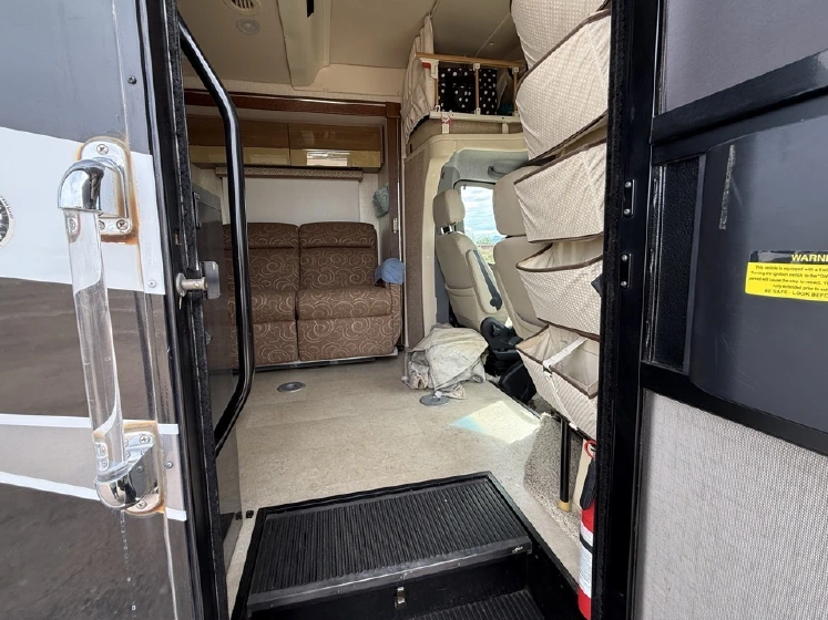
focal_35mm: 15
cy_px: 291
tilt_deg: -4.1
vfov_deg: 81.6
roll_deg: +2.7
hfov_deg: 98.2
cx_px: 403
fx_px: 359
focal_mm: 2.22
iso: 64
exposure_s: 1/164
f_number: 2.2
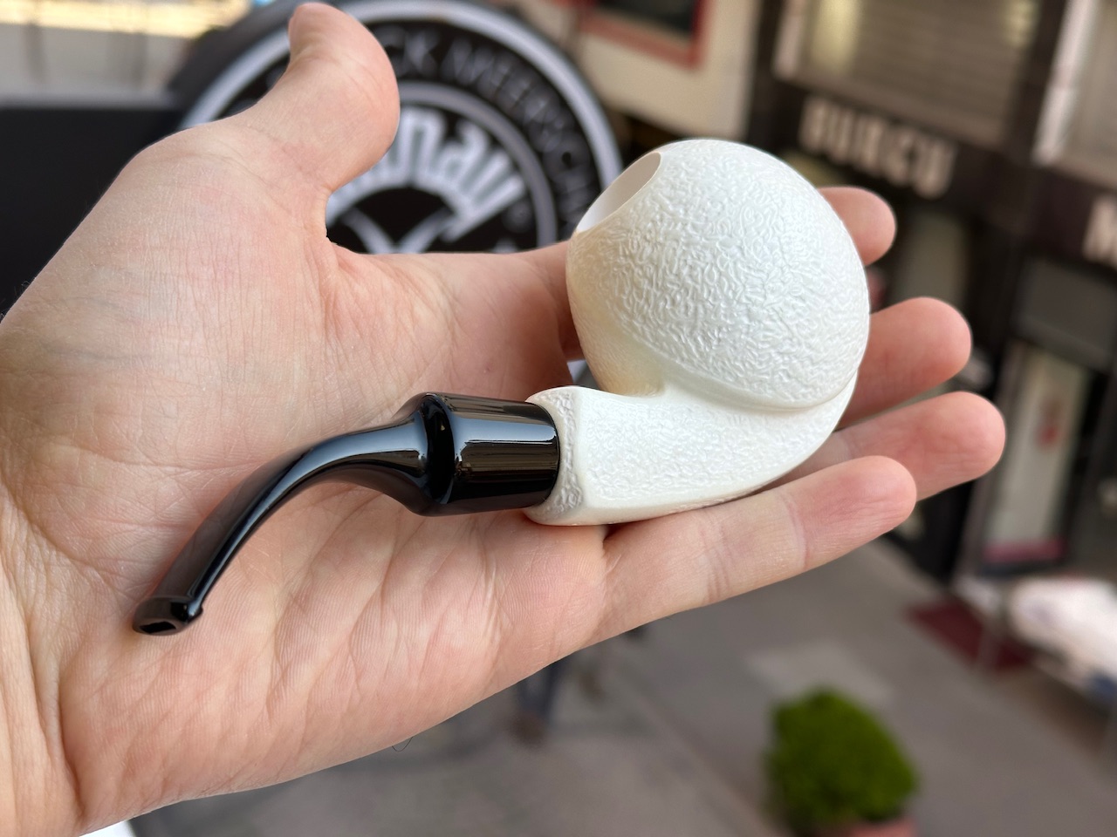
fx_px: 1549
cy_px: 418
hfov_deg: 39.7
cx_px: 558
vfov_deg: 30.3
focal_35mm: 48
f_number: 1.78
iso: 64
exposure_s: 1/458
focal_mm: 6.86
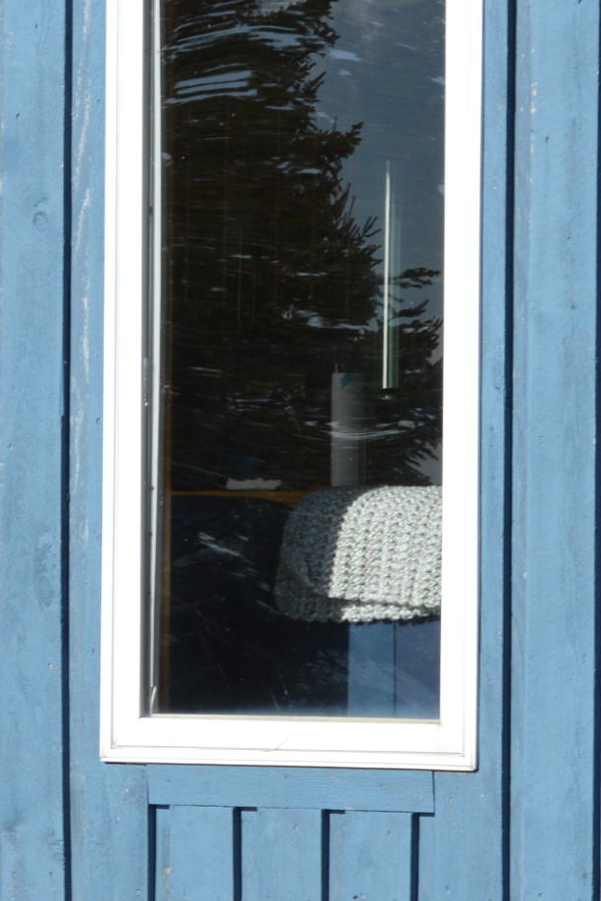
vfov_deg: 8.4
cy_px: 588
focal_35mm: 245
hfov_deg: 5.6
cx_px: 99
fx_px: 6135
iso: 100
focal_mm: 50
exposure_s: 1/320
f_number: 9
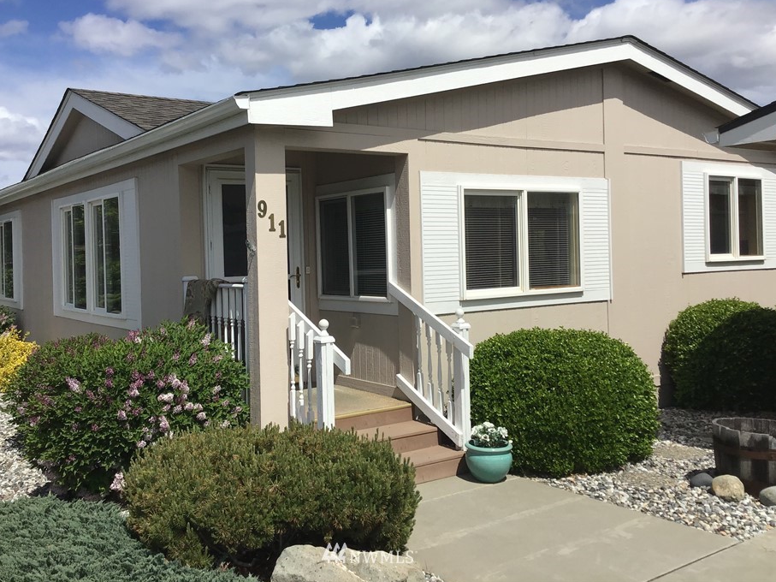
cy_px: 257
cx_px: 370
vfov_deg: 40.6
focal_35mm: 35
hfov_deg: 52.6
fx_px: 785
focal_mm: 3.3
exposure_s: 1/2809
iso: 25
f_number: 2.4
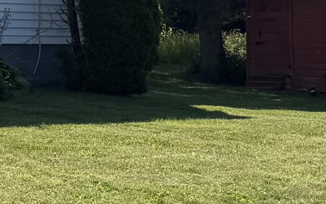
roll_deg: +0.3
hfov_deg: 14.4
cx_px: -139
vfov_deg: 9.4
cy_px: -77
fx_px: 1217
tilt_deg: +5.8
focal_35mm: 137
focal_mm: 6.76
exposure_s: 1/5714
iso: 80
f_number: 1.78
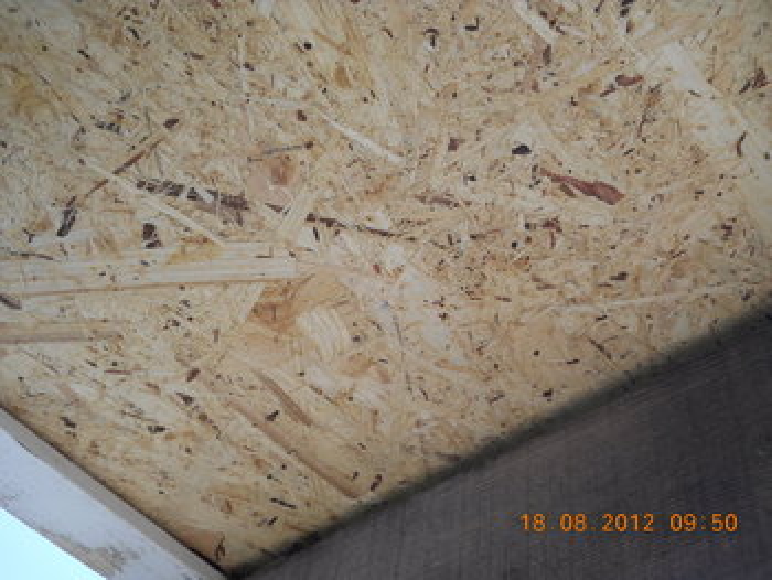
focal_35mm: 41
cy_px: 290
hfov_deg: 45.7
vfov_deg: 35.2
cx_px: 386
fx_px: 915
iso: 80
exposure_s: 1/200
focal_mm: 6.72
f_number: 3.1
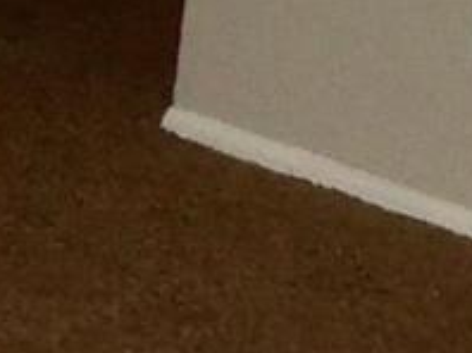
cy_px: -303
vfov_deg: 6.8
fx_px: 2887
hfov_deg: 7.3
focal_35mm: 212
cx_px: -1294
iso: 250
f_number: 3.3
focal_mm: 5.1
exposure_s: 1/60
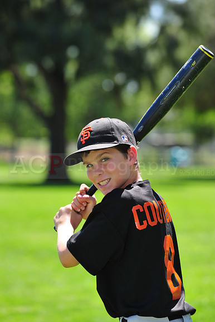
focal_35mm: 175
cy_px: 161
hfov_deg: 7.8
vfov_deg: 11.8
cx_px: 108
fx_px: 1569
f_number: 5.6
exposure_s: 1/400
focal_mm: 175
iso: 200
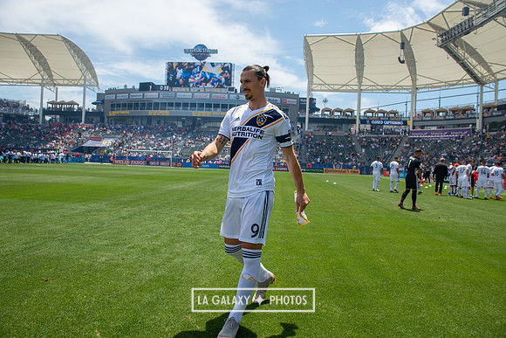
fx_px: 337
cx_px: 253
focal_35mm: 24
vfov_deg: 53.2
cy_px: 169
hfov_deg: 73.7
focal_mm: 24
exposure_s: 1/1000
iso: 200
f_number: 5.6
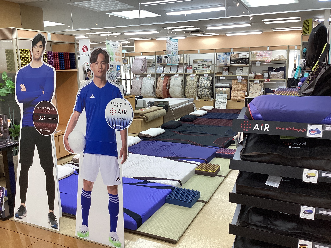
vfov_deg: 45.4
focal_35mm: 31
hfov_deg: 58.4
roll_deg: +0.1
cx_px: 166
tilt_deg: -11.9
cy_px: 124
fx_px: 296
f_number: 2.4
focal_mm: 3.3
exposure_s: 1/100
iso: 80
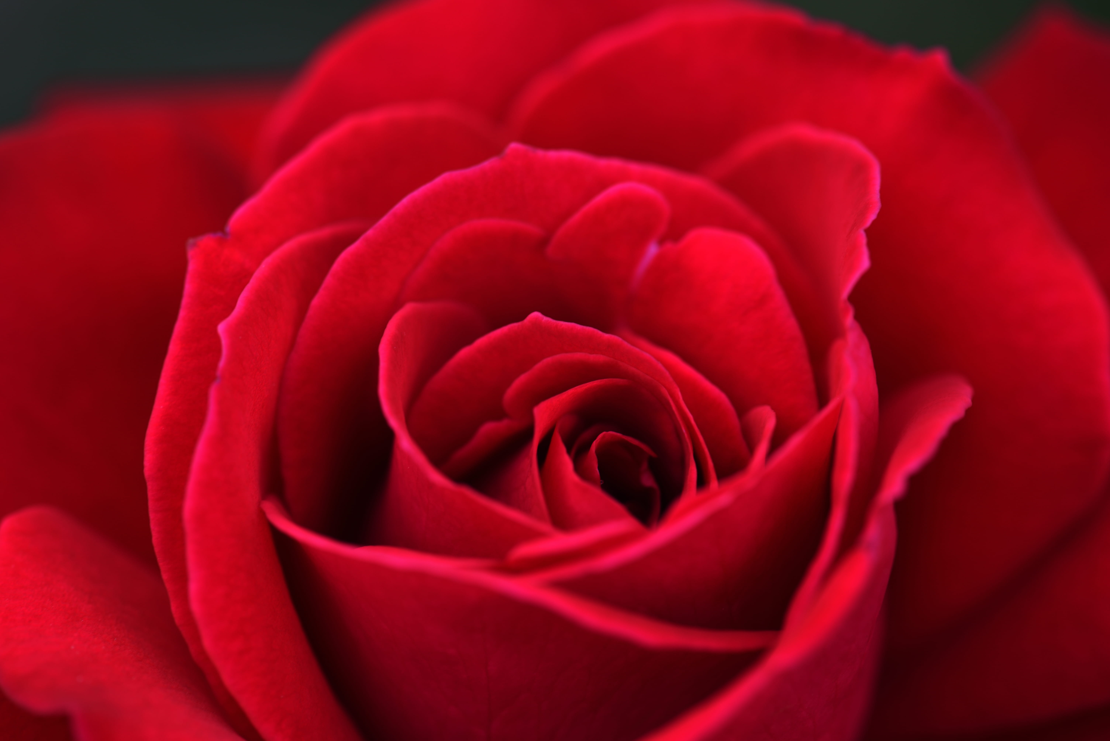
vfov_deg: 13.1
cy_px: 370
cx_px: 555
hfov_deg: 19.4
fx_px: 3239
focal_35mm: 105
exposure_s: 1/15
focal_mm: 105
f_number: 8
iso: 100
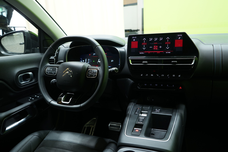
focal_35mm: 29
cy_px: 76
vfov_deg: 45.0
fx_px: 184
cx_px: 114
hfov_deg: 63.7
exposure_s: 1/20
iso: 800
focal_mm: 29
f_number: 4.5
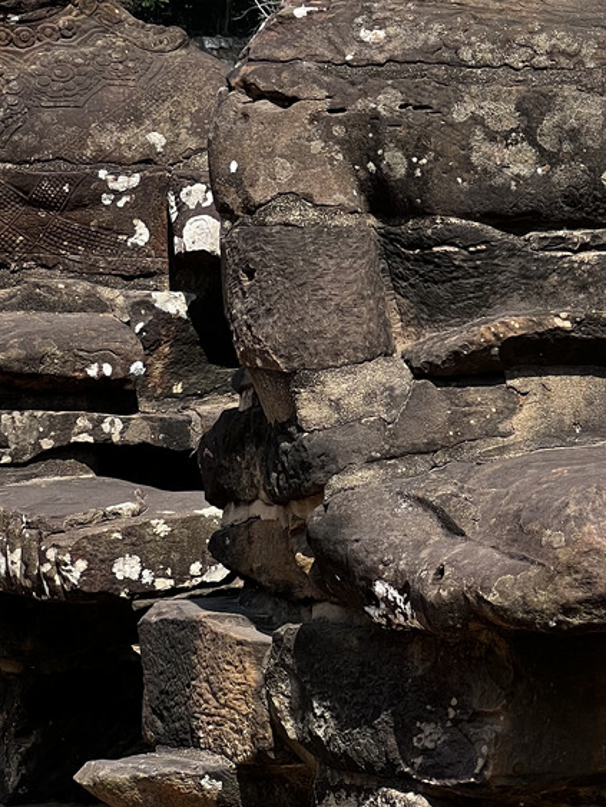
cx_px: 599
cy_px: 156
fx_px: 3824
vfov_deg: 12.0
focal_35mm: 164
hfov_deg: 9.0
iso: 32
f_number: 2.8
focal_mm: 9
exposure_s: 1/274
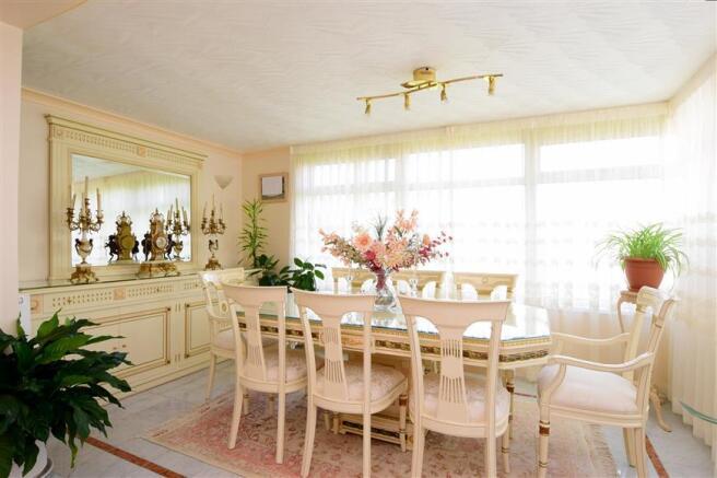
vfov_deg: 67.4
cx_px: 358
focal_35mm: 18
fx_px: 358
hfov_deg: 90.0
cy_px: 239
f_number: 8
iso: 400
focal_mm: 12
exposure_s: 1/30
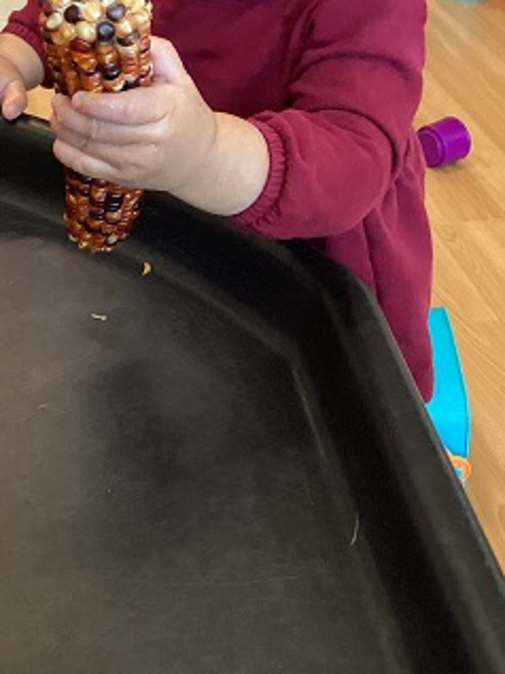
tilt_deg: -26.1
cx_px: 221
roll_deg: -3.1
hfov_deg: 22.5
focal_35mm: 65
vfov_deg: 29.0
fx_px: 1266
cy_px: 108
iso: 320
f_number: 2.4
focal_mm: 3.3
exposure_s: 1/60
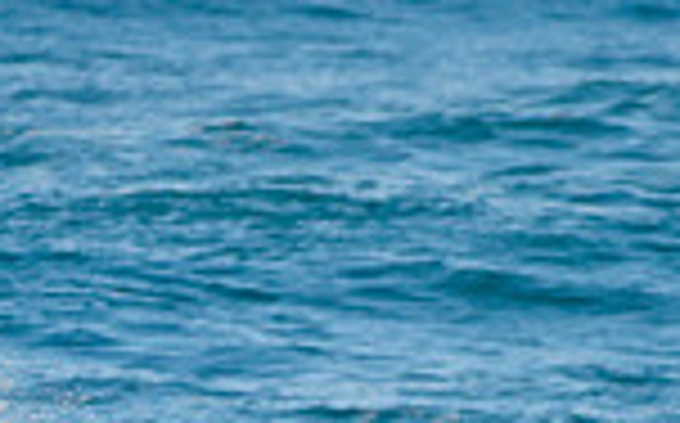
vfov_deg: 0.7
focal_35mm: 1962
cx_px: 234
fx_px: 36320
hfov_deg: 1.1
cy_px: 574
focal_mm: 500
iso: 250
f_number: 5.6
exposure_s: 1/1600
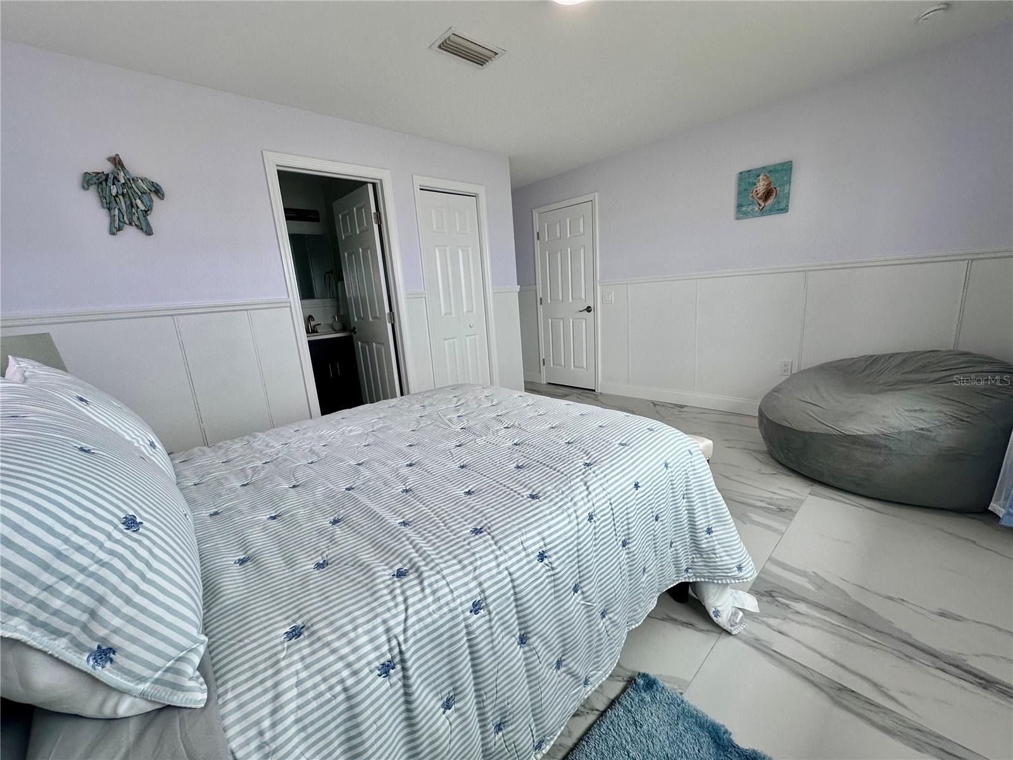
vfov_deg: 85.7
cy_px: 380
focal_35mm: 14
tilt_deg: -11.9
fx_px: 410
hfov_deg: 102.1
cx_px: 506
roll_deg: +4.2
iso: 64
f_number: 2.2
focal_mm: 2.22
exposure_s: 1/120
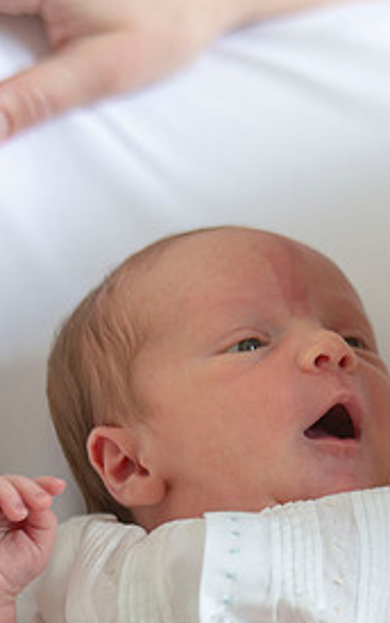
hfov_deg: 4.1
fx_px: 5405
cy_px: 482
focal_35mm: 318
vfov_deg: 6.6
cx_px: 467
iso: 80
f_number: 2.8
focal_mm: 130
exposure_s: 1/250
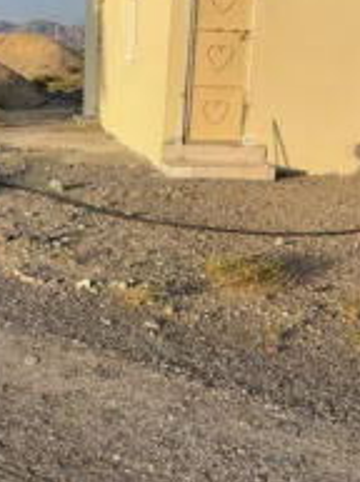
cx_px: 140
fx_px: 751
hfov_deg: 26.9
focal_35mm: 54
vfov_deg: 35.6
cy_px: 225
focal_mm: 4.2
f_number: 1.6
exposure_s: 1/2398
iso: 32
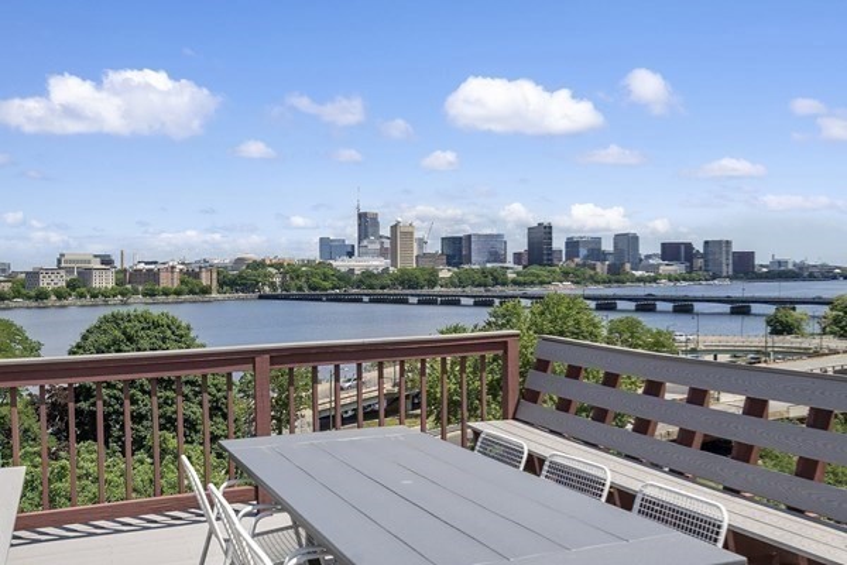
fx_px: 847
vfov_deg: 36.9
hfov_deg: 53.1
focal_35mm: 36
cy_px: 282
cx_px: 424
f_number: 8
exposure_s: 1/320
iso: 250
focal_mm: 24
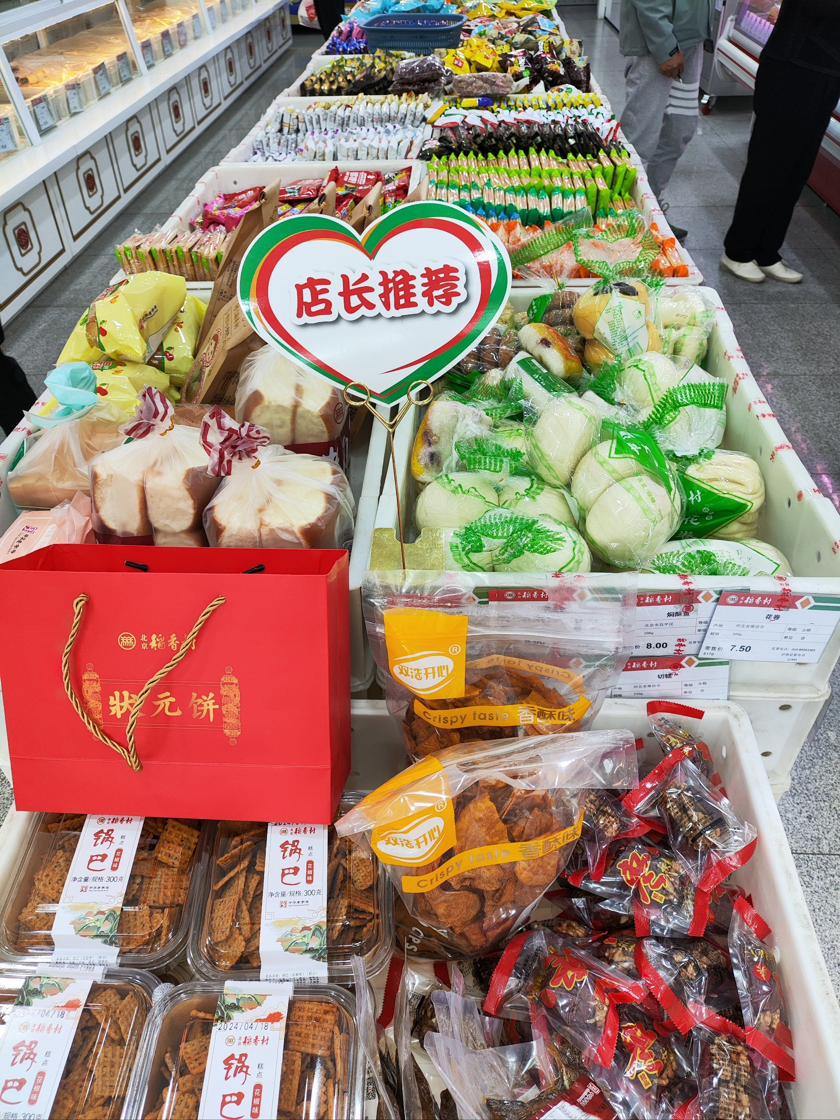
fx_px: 776
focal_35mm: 24
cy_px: 560
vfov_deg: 71.6
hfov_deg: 56.8
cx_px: 420
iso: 117
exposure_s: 1/100
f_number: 1.8
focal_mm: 4.68
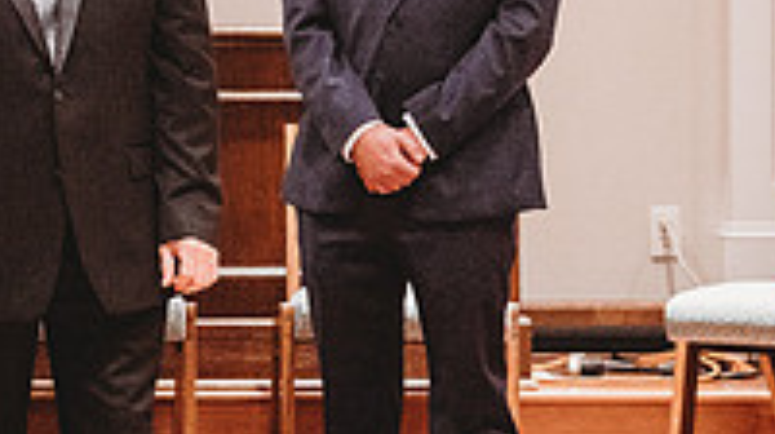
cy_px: -130
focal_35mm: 365
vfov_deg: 3.3
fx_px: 7493
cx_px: -120
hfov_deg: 5.9
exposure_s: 1/200
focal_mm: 120
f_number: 4
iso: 8000
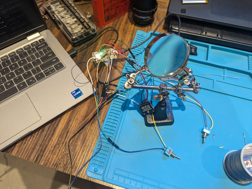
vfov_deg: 56.9
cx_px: 126
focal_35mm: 24
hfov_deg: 71.5
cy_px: 94
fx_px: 175
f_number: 1.85
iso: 481
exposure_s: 1/64.2
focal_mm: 6.81
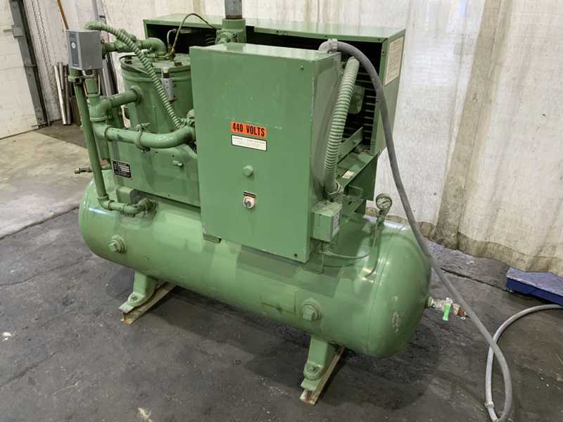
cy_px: 211
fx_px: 472
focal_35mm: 29
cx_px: 282
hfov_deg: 61.7
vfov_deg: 48.2
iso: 200
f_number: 1.8
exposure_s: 1/60
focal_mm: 3
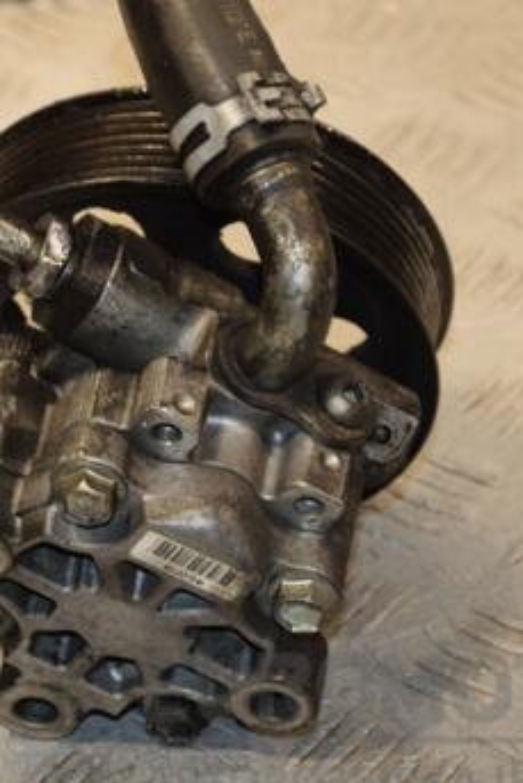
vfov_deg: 10.4
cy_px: 384
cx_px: 100
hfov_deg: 7.0
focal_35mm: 197
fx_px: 4286
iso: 800
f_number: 6.3
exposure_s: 1/200
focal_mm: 75
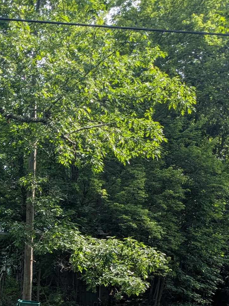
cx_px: 56
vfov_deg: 28.7
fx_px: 565
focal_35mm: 64
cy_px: 291
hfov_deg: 22.7
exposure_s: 1/688
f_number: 1.73
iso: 49
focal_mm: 4.38
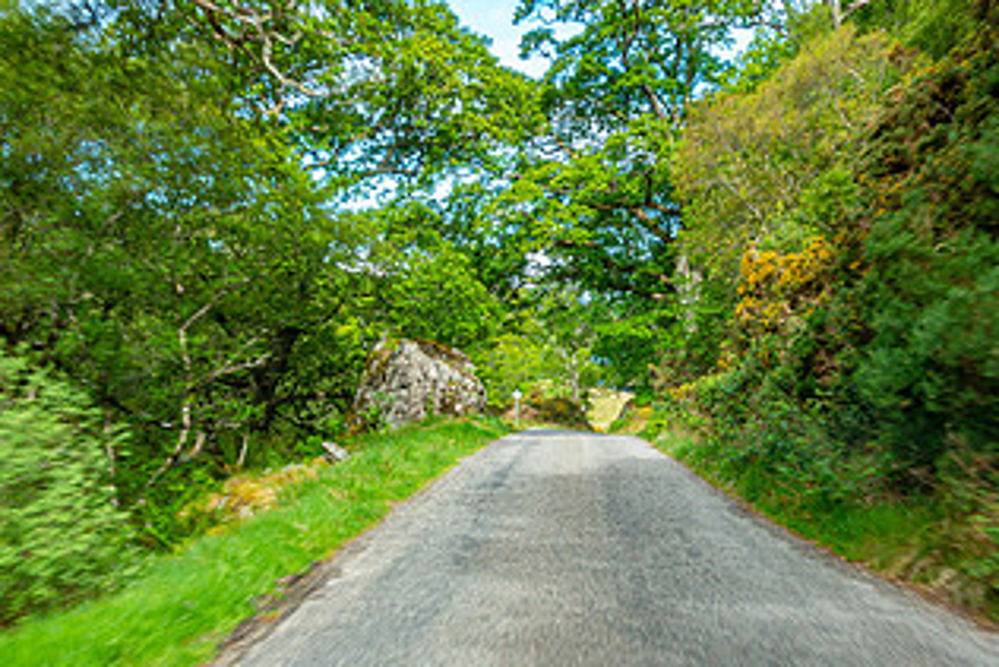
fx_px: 1221
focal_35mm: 44
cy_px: 368
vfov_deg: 30.5
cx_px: 553
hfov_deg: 44.4
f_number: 7.1
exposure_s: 1/60
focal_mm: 8.8
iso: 125
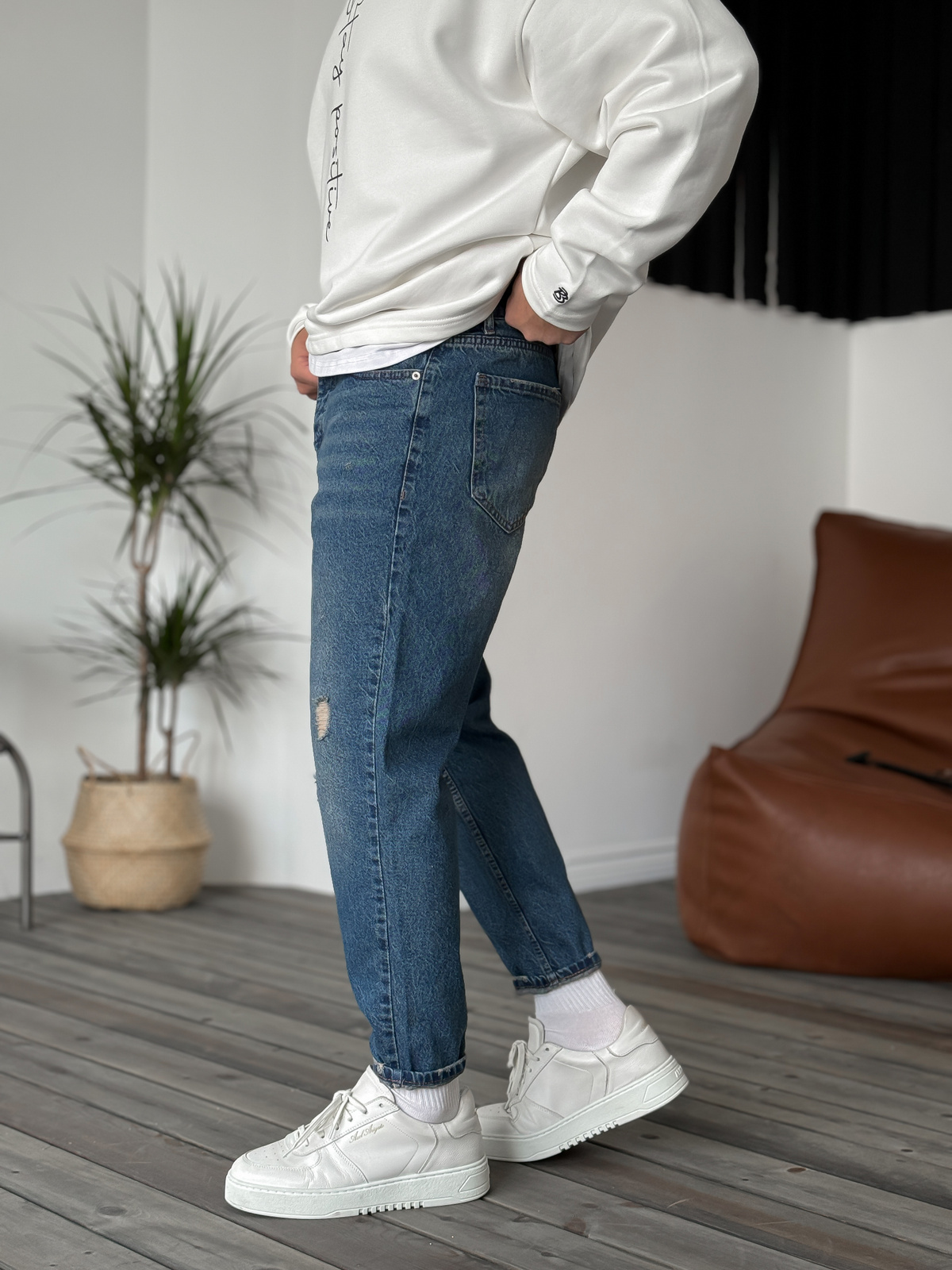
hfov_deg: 30.3
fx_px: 1760
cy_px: 635
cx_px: 476
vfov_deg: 39.7
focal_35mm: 48
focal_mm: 6.86
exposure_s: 1/90
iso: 100
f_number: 1.8
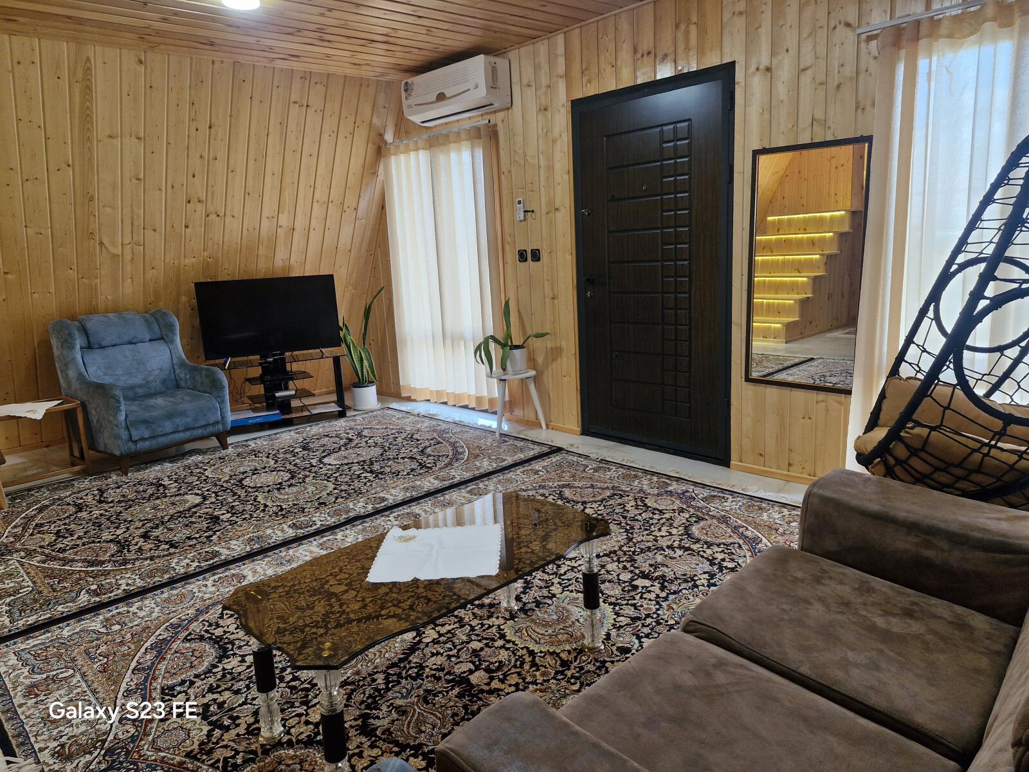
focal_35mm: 23
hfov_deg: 73.9
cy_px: 386
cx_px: 514
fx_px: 684
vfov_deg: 58.9
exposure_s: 1/100
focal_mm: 5.54
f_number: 1.8
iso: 200
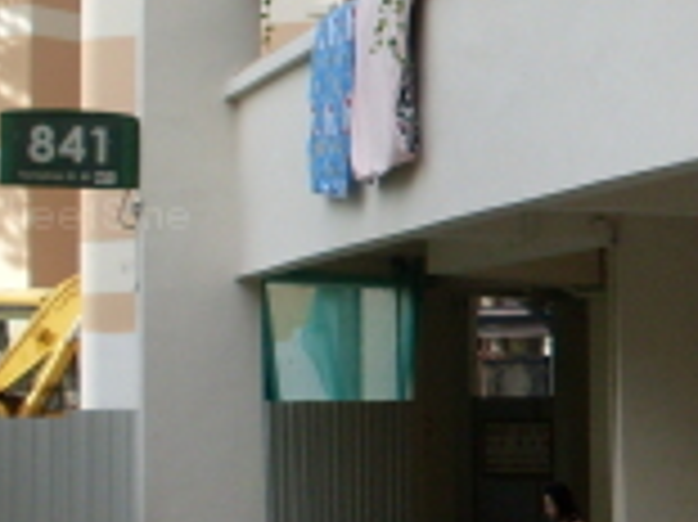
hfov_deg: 13.4
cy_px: 220
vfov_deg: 11.0
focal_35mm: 135
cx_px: 1166
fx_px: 2720
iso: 80
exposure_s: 1/125
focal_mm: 6.3
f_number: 8.4
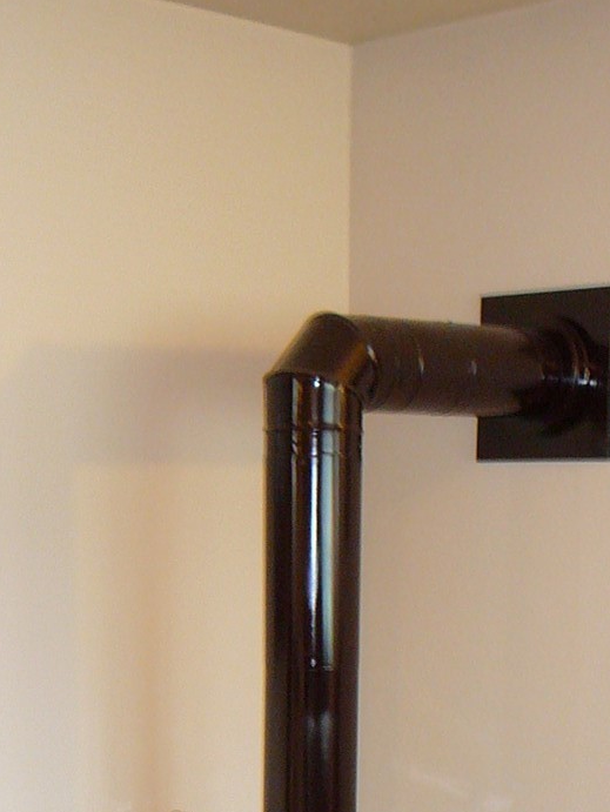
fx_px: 1901
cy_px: 839
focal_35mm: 81
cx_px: 272
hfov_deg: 18.2
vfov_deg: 23.0
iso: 160
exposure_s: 1/8
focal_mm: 5.2
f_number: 2.8
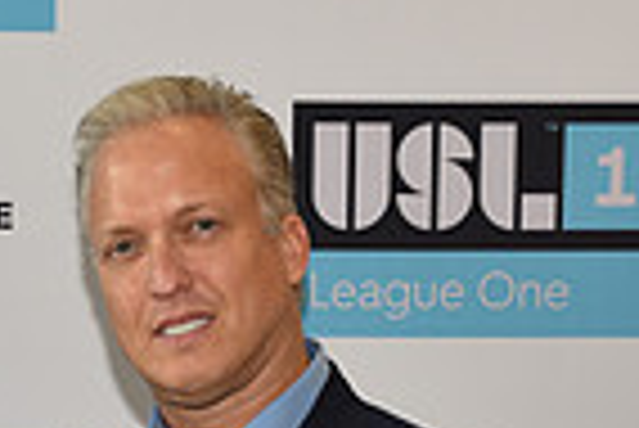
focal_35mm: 171
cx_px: -54
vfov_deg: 7.8
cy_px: 750
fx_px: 3038
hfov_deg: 11.8
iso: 400
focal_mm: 42
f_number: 5.6
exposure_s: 1/60
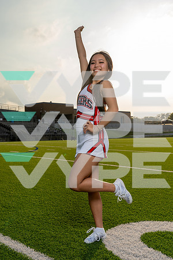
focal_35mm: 44
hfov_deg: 30.5
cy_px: 130
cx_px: 86
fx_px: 317
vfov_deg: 44.5
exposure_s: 1/250
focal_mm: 44
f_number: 8
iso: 100
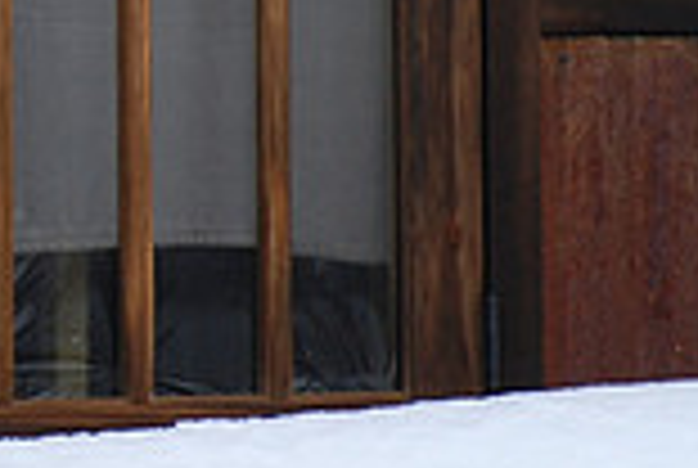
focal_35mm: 1686
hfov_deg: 1.2
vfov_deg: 0.8
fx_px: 32752
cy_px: 36
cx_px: -99
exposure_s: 1/160
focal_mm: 300
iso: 400
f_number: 5.6
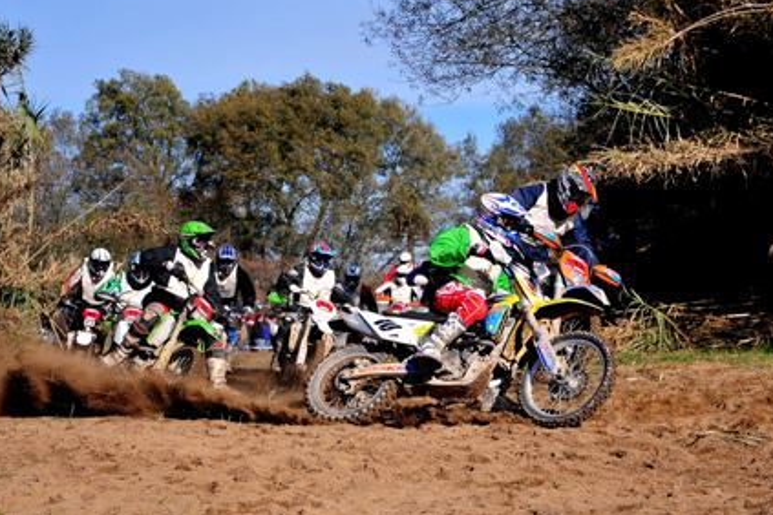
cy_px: 245
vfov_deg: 16.5
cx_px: 375
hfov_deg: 24.5
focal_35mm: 83
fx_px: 1782
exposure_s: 1/3200
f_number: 5
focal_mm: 52
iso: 400
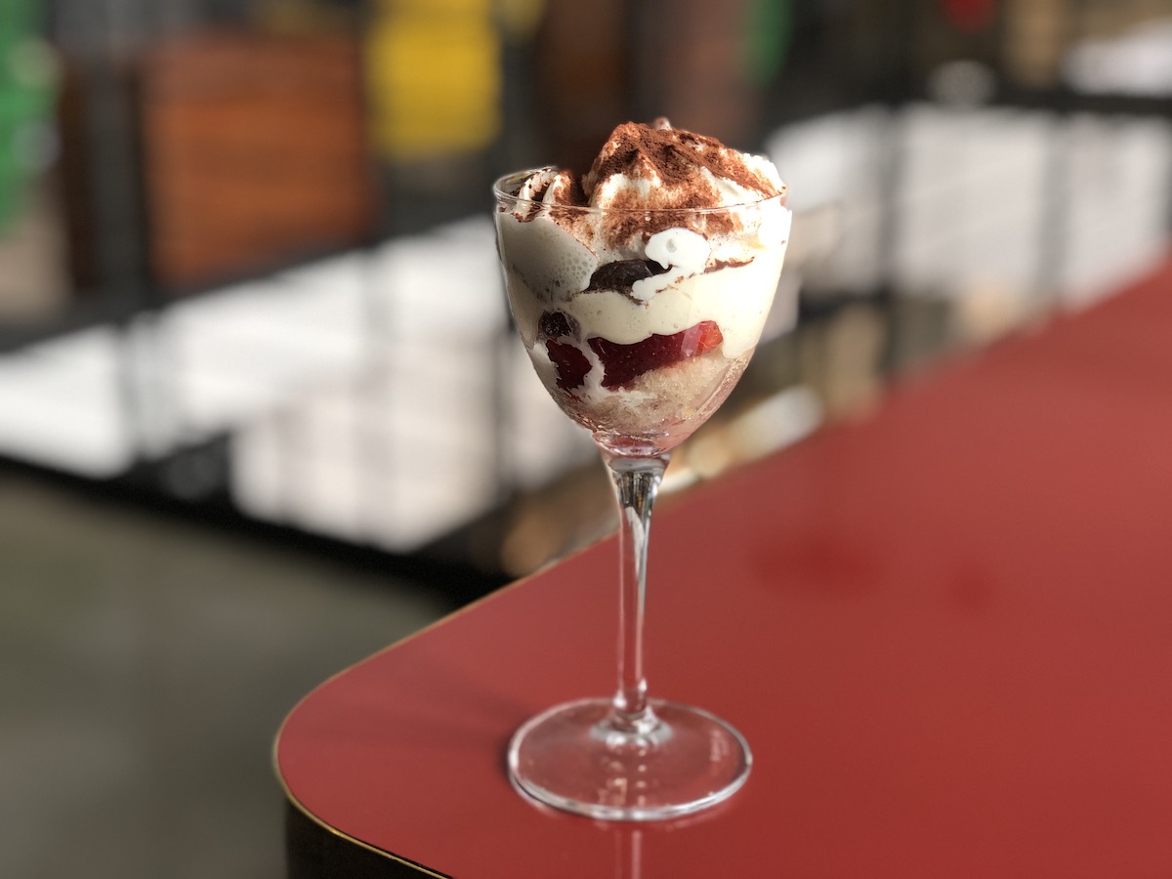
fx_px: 1761
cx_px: 586
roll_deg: +0.4
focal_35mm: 52
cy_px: 440
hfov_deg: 36.8
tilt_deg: -17.3
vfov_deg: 28.0
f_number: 2.4
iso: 80
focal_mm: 6
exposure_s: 1/50
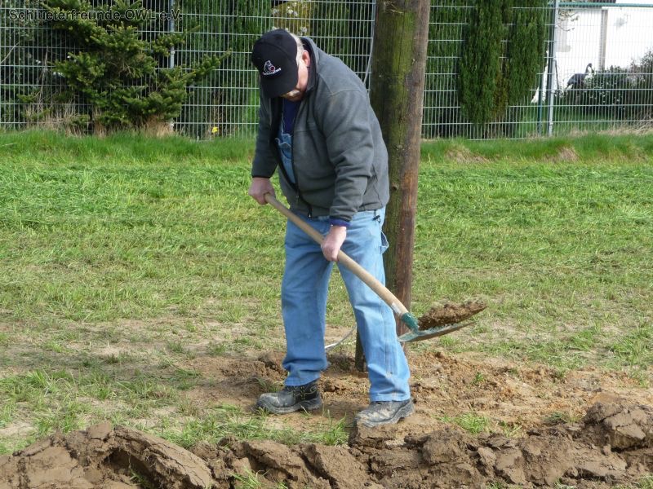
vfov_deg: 17.6
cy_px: 244
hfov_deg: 23.3
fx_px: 1585
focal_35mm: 84
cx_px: 326
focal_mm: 14.2
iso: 100
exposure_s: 1/250
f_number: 4.7
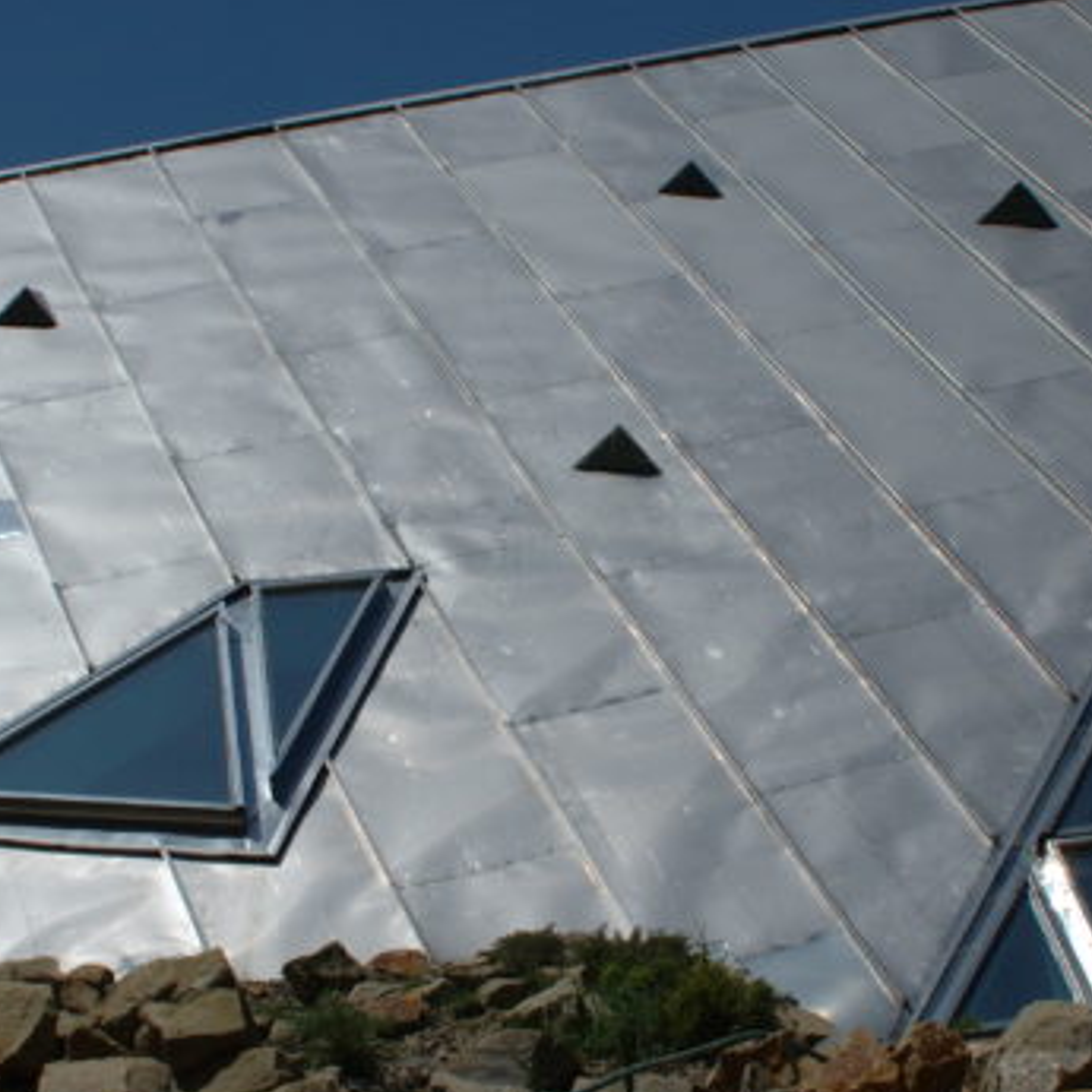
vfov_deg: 24.0
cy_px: 581
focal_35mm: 72
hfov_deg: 24.0
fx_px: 2570
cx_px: 595
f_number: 11
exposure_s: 1/800
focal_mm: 28
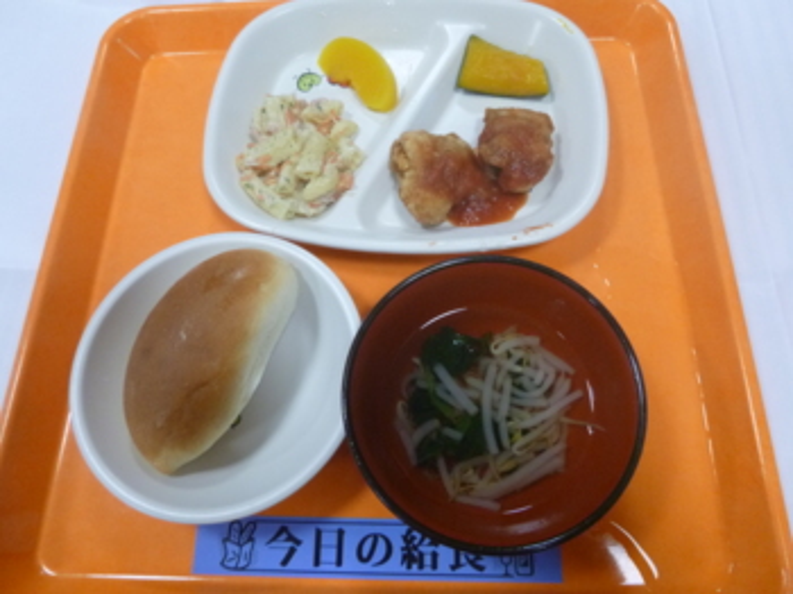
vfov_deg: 54.8
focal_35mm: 25
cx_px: 396
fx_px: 572
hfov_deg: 69.4
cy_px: 297
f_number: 3.9
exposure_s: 1/25
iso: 400
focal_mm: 4.5
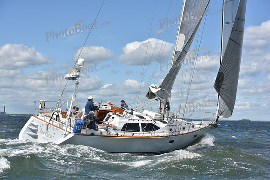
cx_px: 135
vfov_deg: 19.5
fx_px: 525
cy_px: 90
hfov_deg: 28.8
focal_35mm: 70
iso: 320
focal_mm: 70
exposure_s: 1/1600
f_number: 7.1
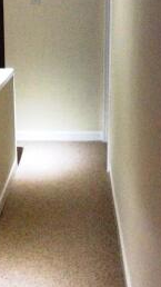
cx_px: 100
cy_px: 104
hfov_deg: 20.3
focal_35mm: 59
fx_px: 448
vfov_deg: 35.2
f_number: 2.4
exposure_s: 1/17
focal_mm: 3.3
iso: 400
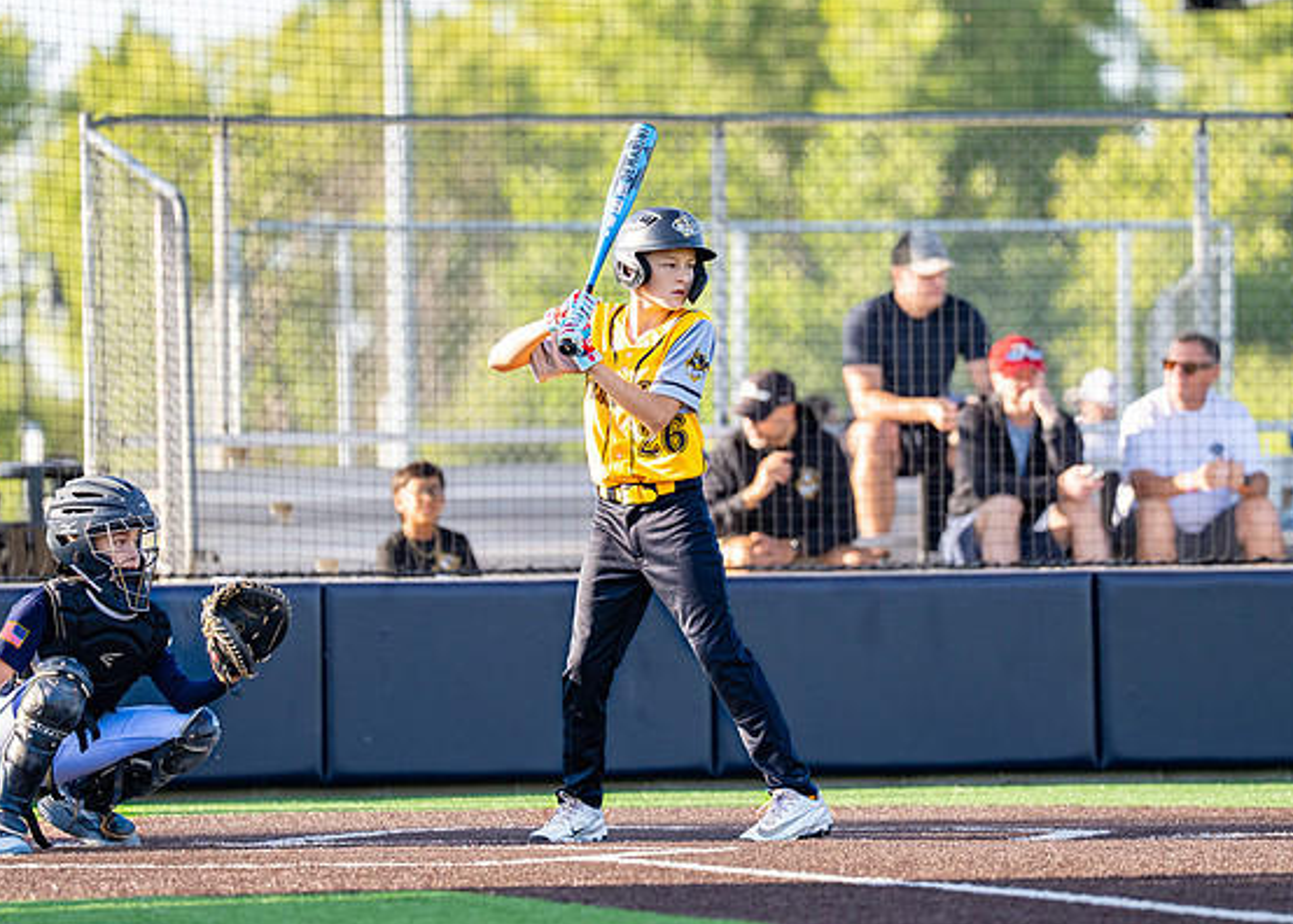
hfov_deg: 6.3
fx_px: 11754
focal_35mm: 320
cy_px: 379
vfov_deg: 4.5
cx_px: 676
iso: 320
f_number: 2.8
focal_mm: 200
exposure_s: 1/1600
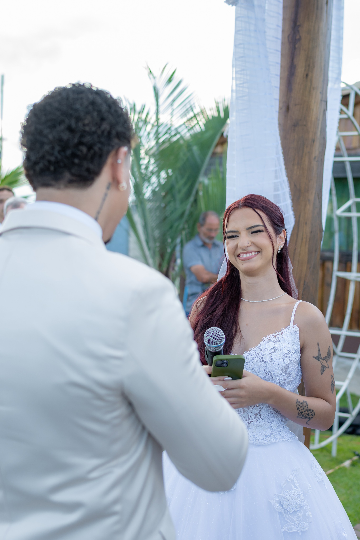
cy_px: 270
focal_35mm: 52
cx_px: 180
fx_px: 787
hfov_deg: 25.8
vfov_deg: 37.9
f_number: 2.5
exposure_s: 1/400
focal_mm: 35
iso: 125
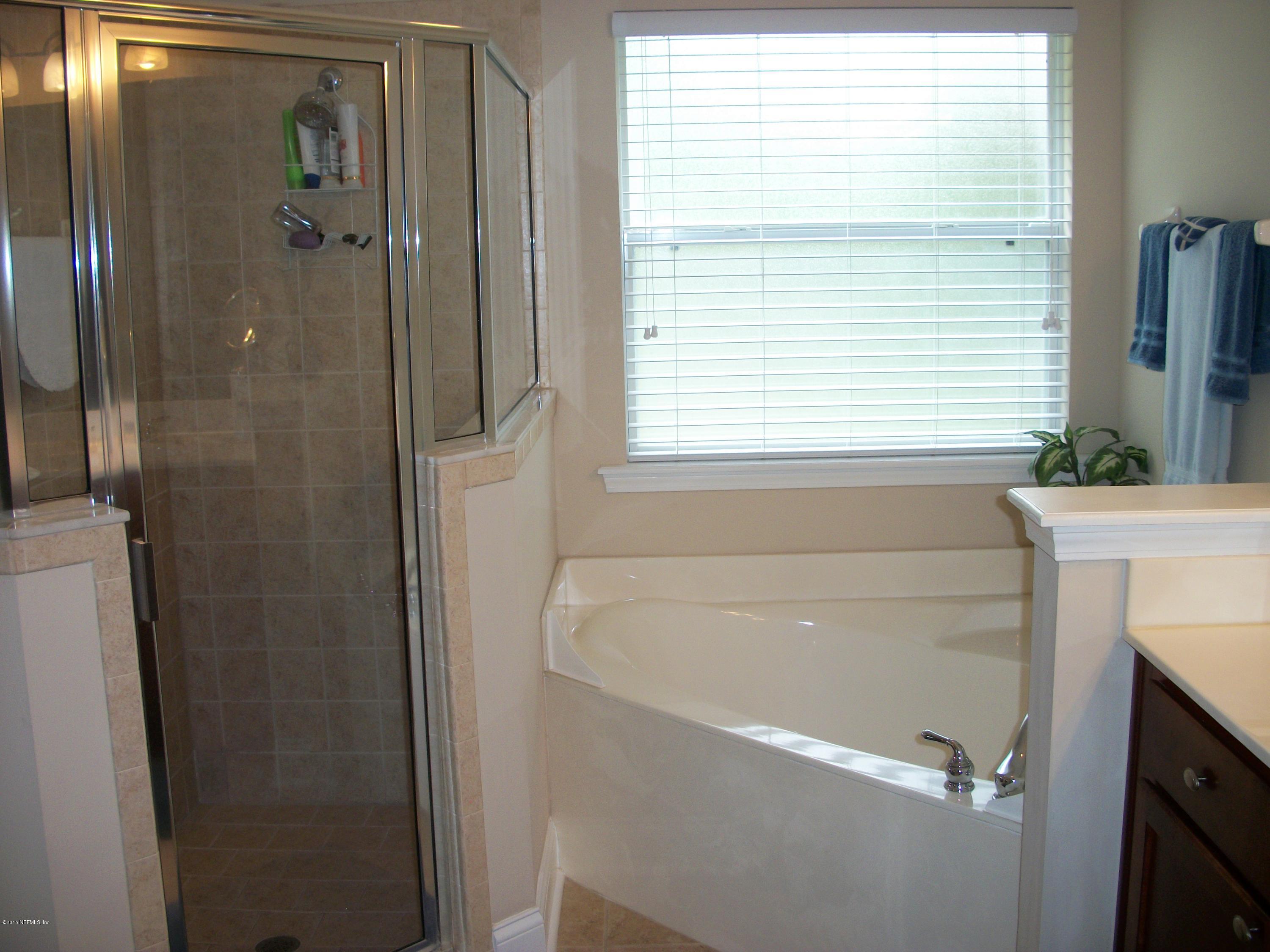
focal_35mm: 35
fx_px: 1284
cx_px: 635
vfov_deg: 40.7
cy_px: 476
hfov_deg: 52.6
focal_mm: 6.3
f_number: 3.1
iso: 80
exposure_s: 1/40
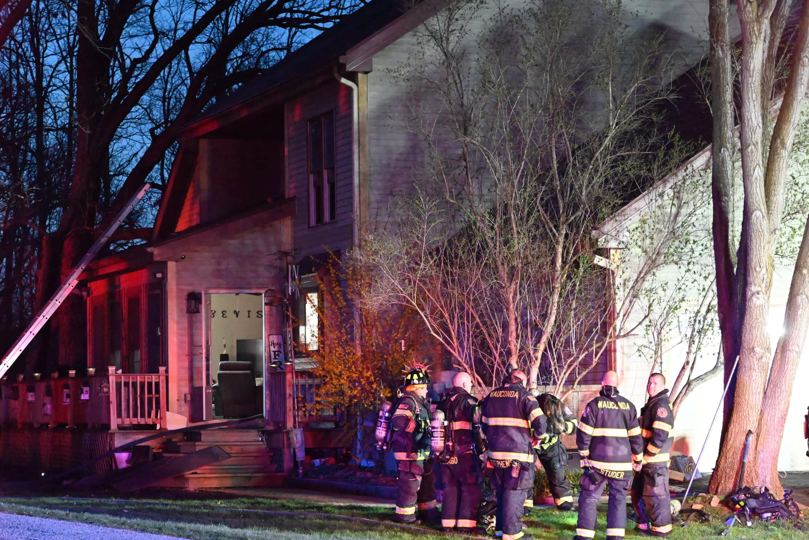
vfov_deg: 12.7
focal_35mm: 108
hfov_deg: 18.9
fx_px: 2427
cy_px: 270
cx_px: 404
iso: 12800
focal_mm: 72
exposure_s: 1/60
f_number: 4.8
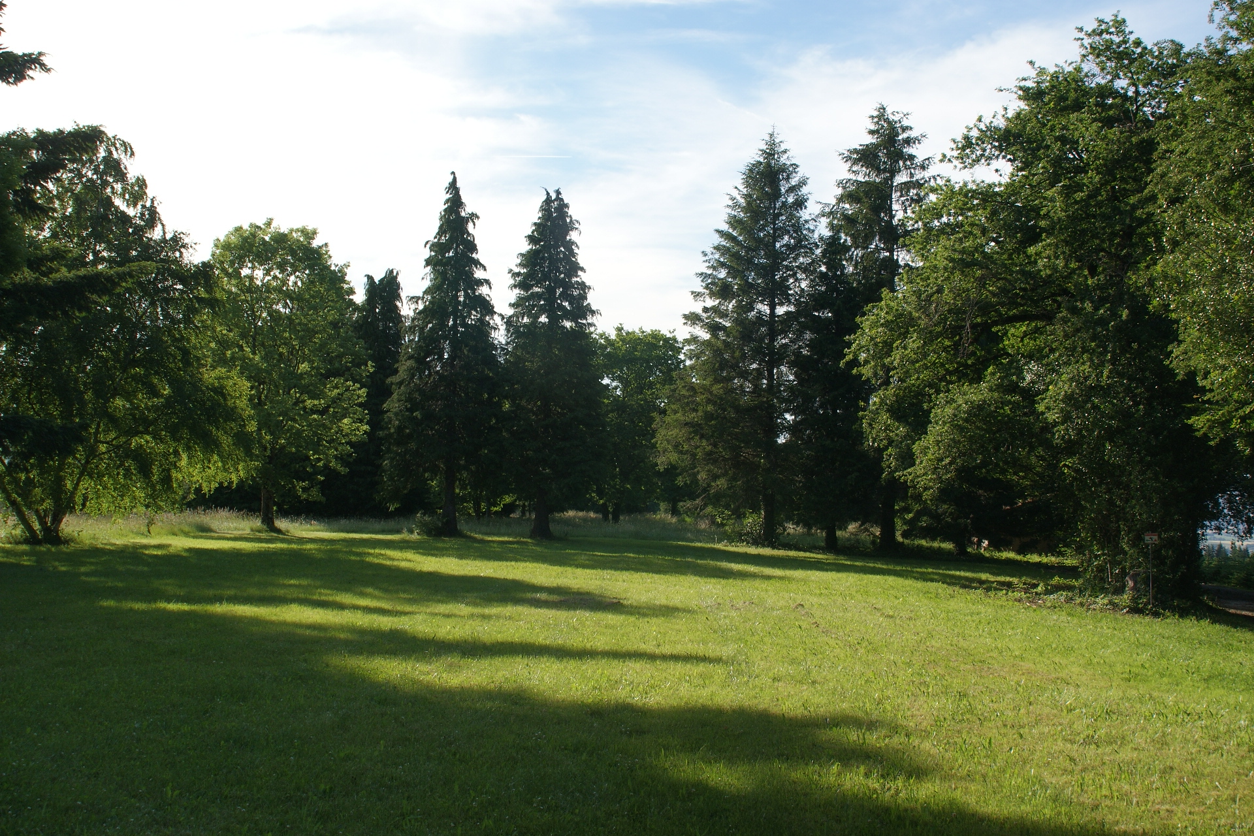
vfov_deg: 31.9
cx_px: 627
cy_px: 418
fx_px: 1463
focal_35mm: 42
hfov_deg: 46.4
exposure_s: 1/100
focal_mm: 28
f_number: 9
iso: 100
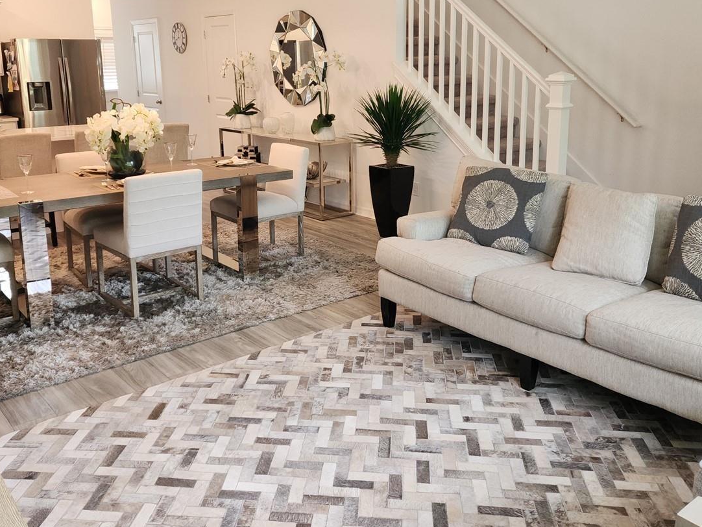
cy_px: 196
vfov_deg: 41.5
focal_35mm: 34
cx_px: 328
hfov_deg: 53.9
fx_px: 690
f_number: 1.8
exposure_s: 1/60
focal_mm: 6.4
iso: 125
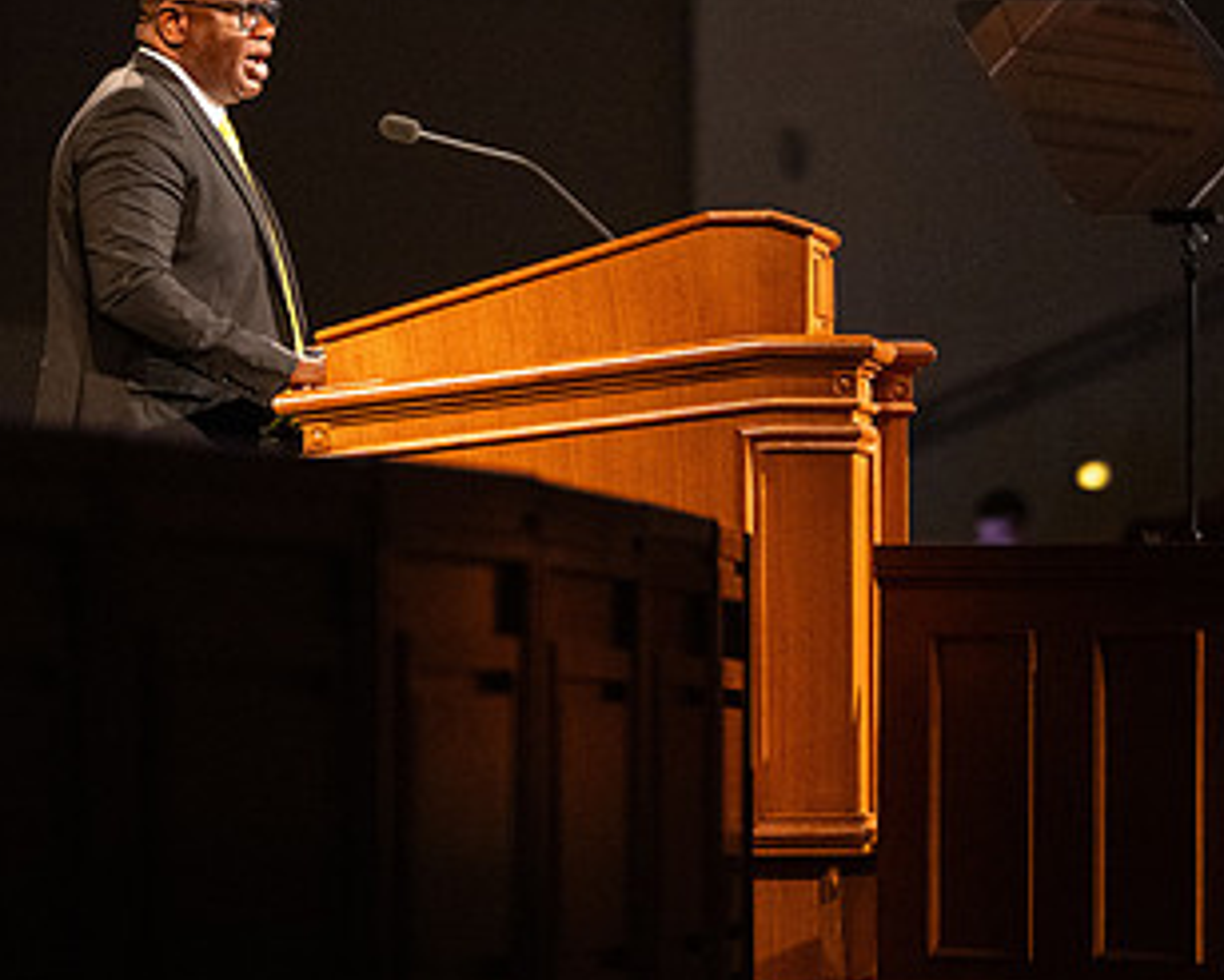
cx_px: 807
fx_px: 13340
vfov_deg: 4.2
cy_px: 136
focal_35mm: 368
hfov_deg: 5.3
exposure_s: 1/320
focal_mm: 180
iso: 5000
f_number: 2.8
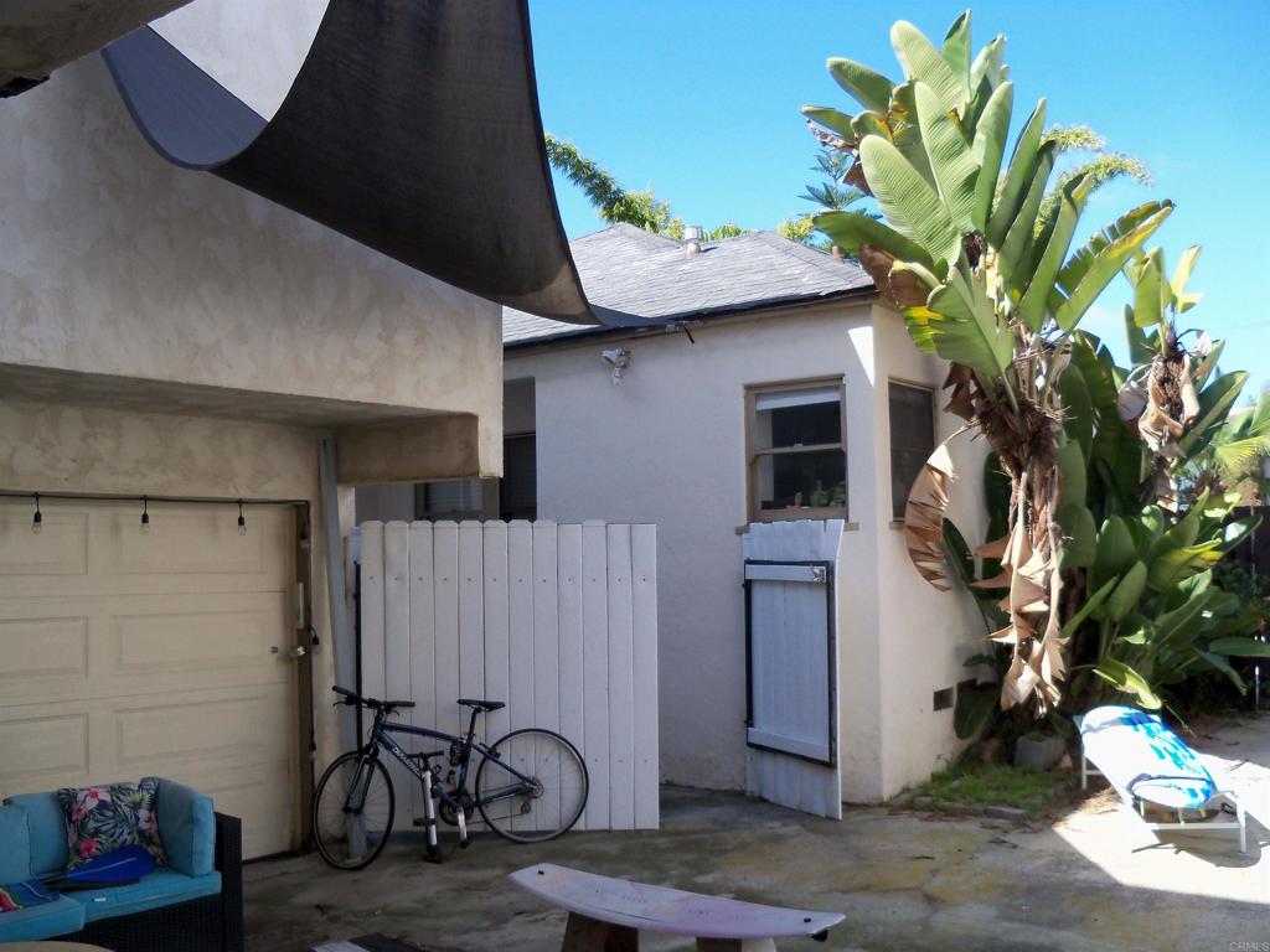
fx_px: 1284
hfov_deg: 52.6
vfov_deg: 40.7
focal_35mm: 35
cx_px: 635
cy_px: 476
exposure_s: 1/250
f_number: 3.5
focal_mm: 6.2
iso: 80
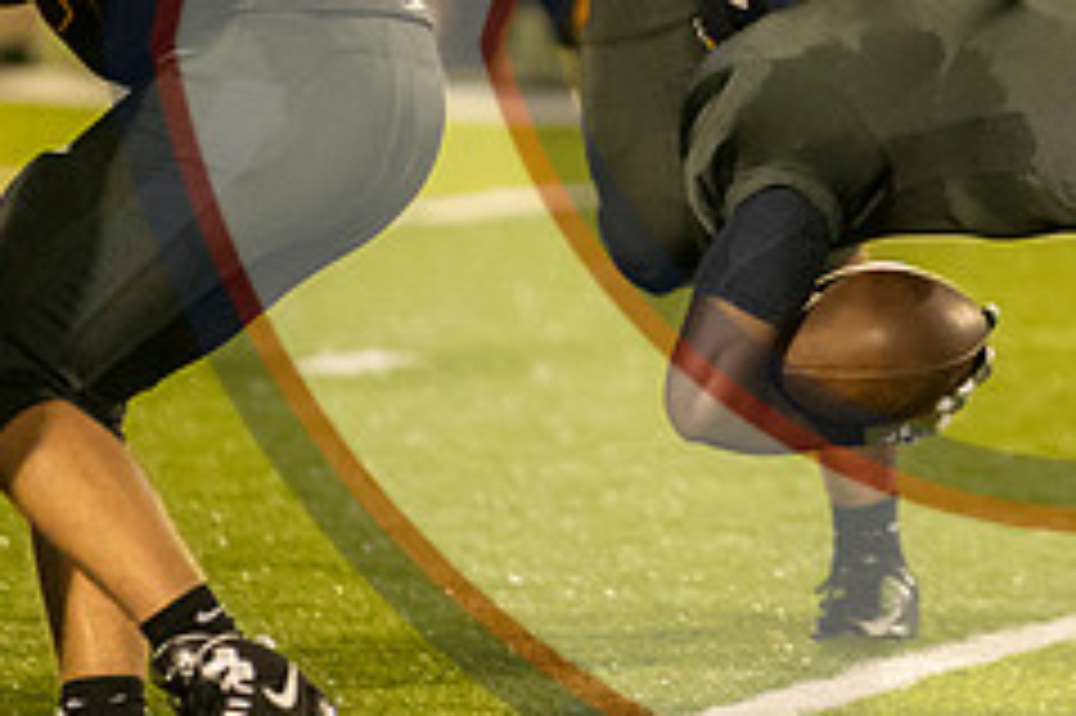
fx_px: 21743
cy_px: 43
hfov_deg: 2.8
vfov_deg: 1.9
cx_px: 1094
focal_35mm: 728
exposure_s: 1/1250
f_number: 2.8
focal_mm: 200
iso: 8000
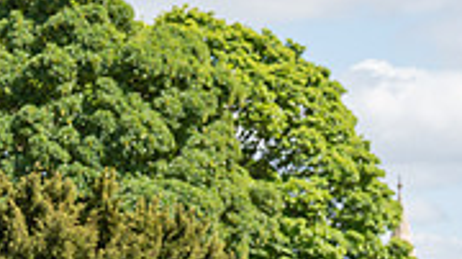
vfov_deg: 4.8
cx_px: -216
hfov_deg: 8.4
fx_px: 3098
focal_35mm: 253
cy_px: 350
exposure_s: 1/1000
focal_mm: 75
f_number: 5
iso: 400
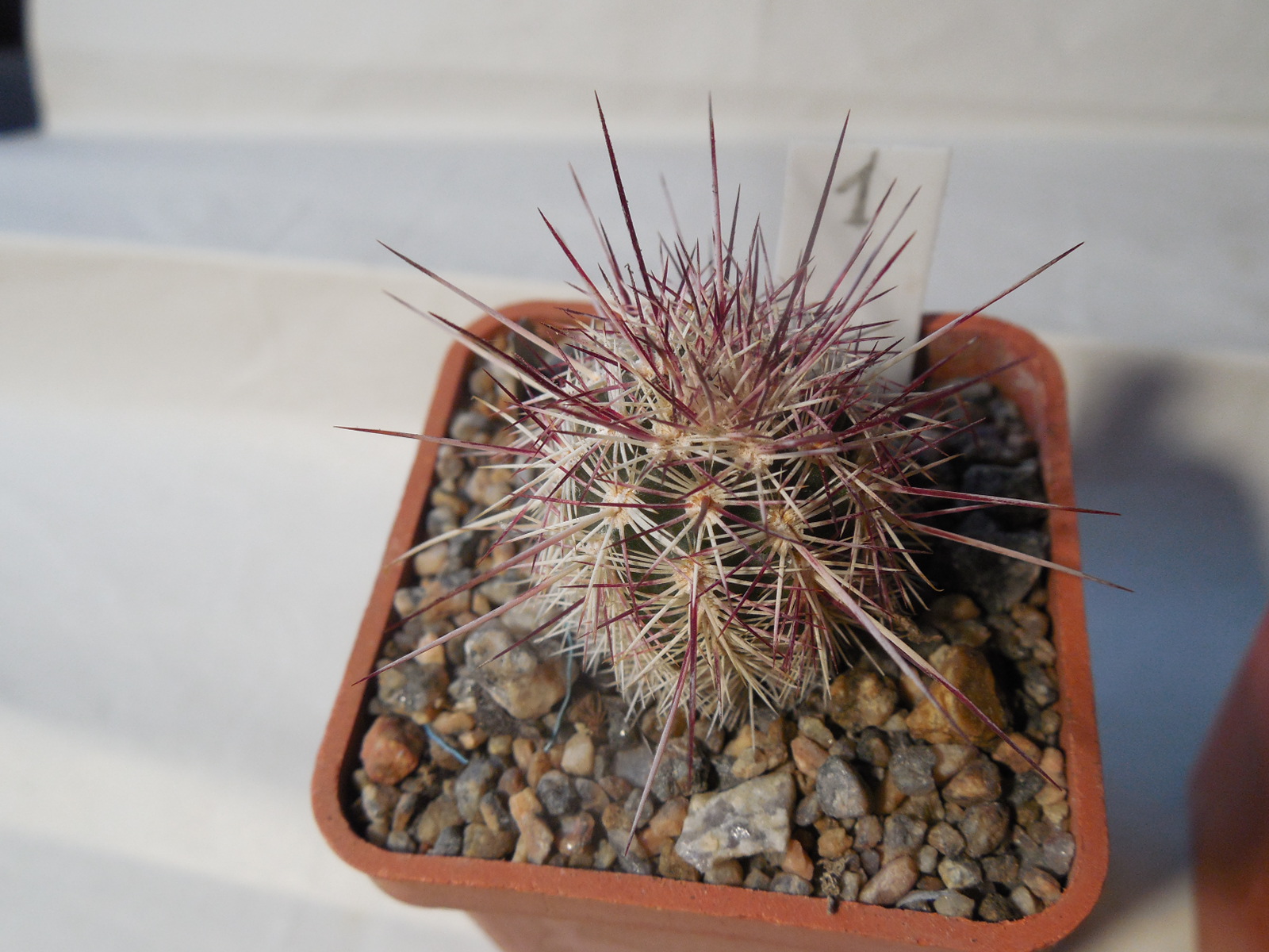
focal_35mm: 31
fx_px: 1136
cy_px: 476
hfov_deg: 58.4
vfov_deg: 45.4
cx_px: 634
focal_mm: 5.6
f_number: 3.6
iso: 280
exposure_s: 1/30
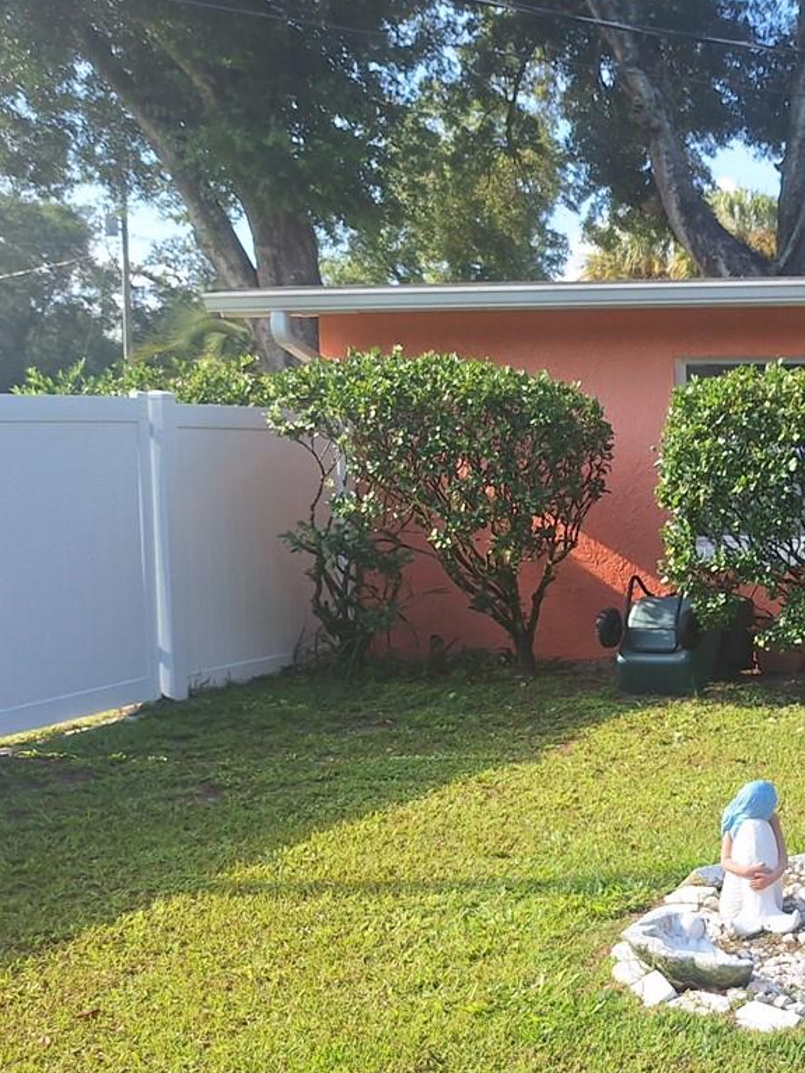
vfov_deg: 39.6
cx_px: 981
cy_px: 620
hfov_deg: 26.6
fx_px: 1489
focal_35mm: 48
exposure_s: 1/891
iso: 40
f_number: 1.8
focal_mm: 5.54
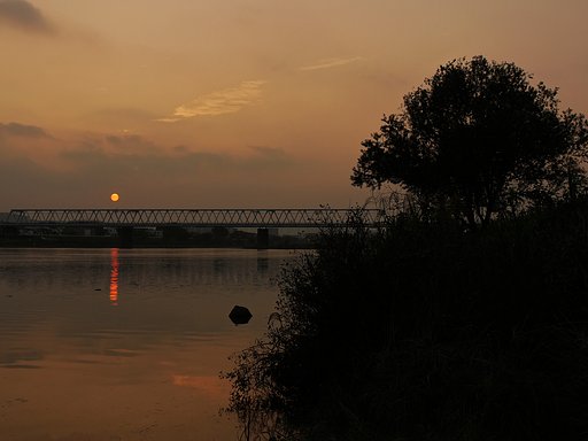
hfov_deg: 41.2
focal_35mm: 46
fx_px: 781
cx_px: 294
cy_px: 220
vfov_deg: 31.5
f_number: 8
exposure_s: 1/320
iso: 200
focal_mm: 23
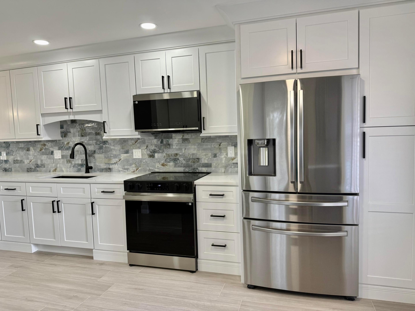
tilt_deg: -3.8
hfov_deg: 71.6
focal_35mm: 24
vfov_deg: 56.8
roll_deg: +1.7
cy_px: 156
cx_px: 208
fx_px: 288
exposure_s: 1/120
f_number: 1.78
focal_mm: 6.76
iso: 100
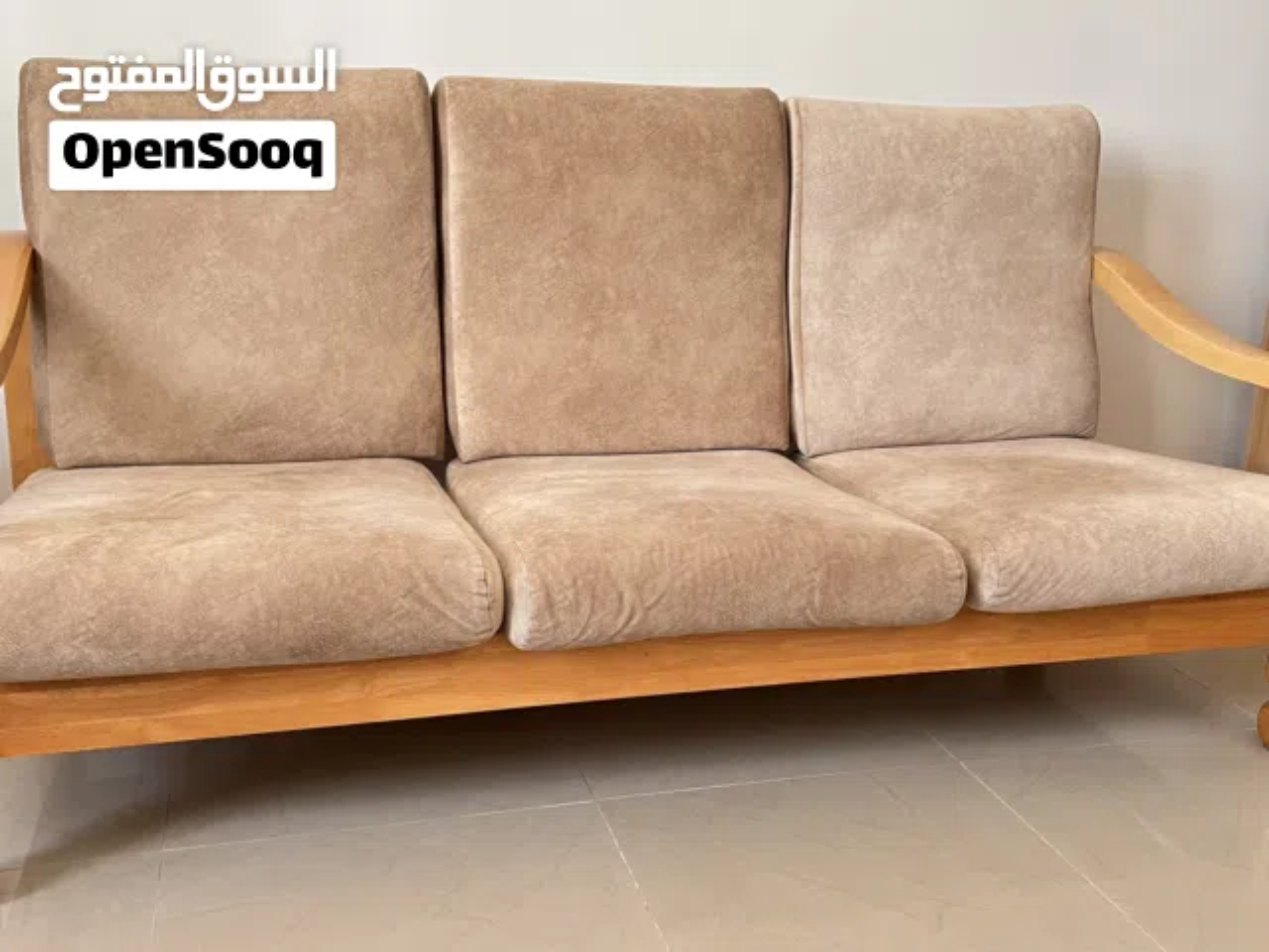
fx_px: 953
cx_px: 634
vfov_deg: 53.1
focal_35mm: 26
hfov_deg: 67.3
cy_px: 476
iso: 400
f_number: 1.5
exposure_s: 1/60
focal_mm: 5.7
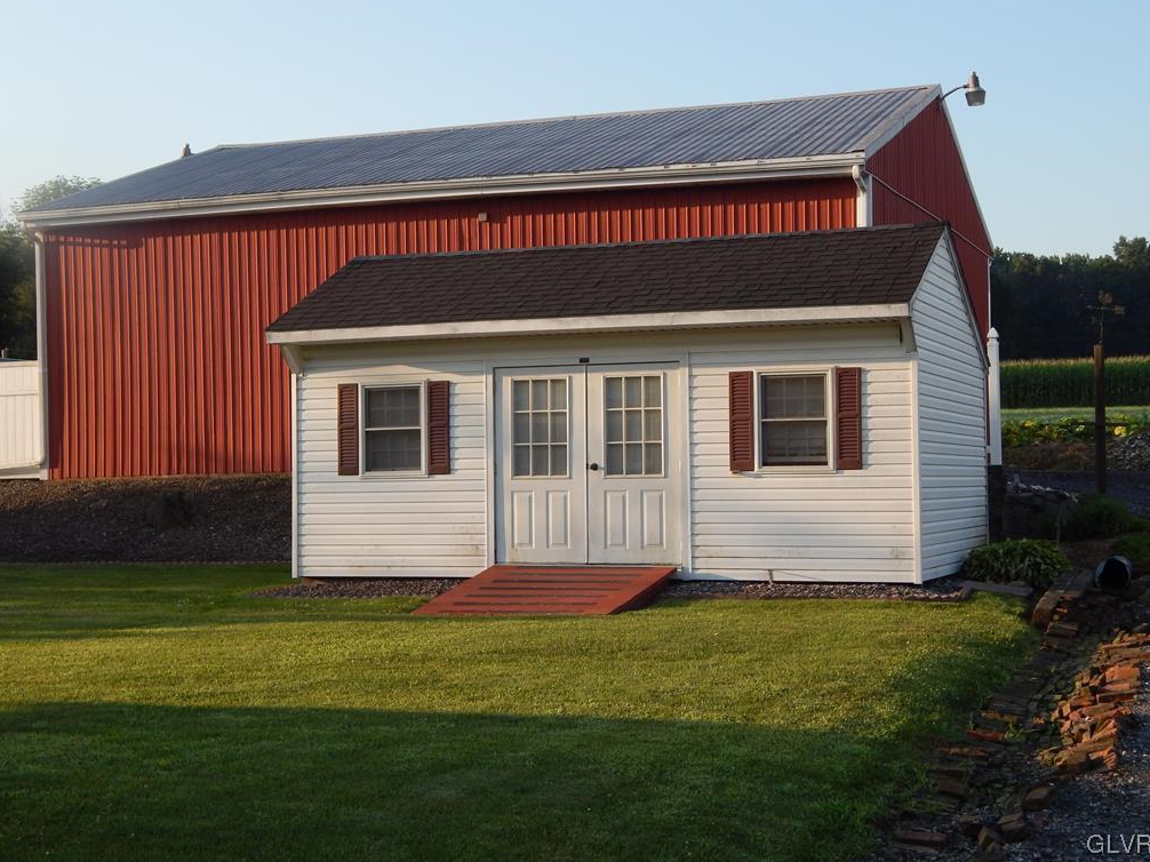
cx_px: 574
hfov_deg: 34.4
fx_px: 1860
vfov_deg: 26.1
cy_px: 431
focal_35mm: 56
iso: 125
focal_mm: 9.7
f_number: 3.8
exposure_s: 1/400
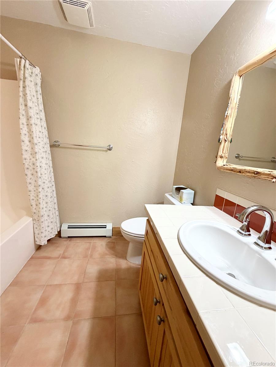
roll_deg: -5.3
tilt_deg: -14.4
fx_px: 149
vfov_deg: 102.1
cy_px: 184
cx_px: 138
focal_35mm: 14
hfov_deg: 85.7
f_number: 2.2
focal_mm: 2.22
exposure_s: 1/60
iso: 160
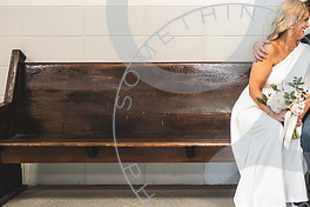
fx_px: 672
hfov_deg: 25.1
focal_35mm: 78
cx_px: 290
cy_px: 25
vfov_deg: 17.3
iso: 500
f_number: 2.8
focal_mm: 35
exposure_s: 1/160
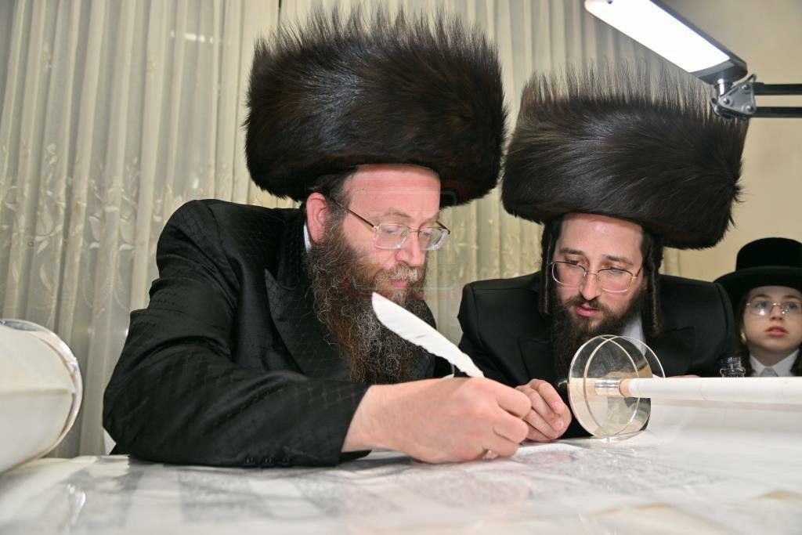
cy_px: 268
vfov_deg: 43.6
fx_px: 668
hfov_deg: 61.9
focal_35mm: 30
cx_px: 401
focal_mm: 30
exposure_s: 1/160
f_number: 4
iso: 320
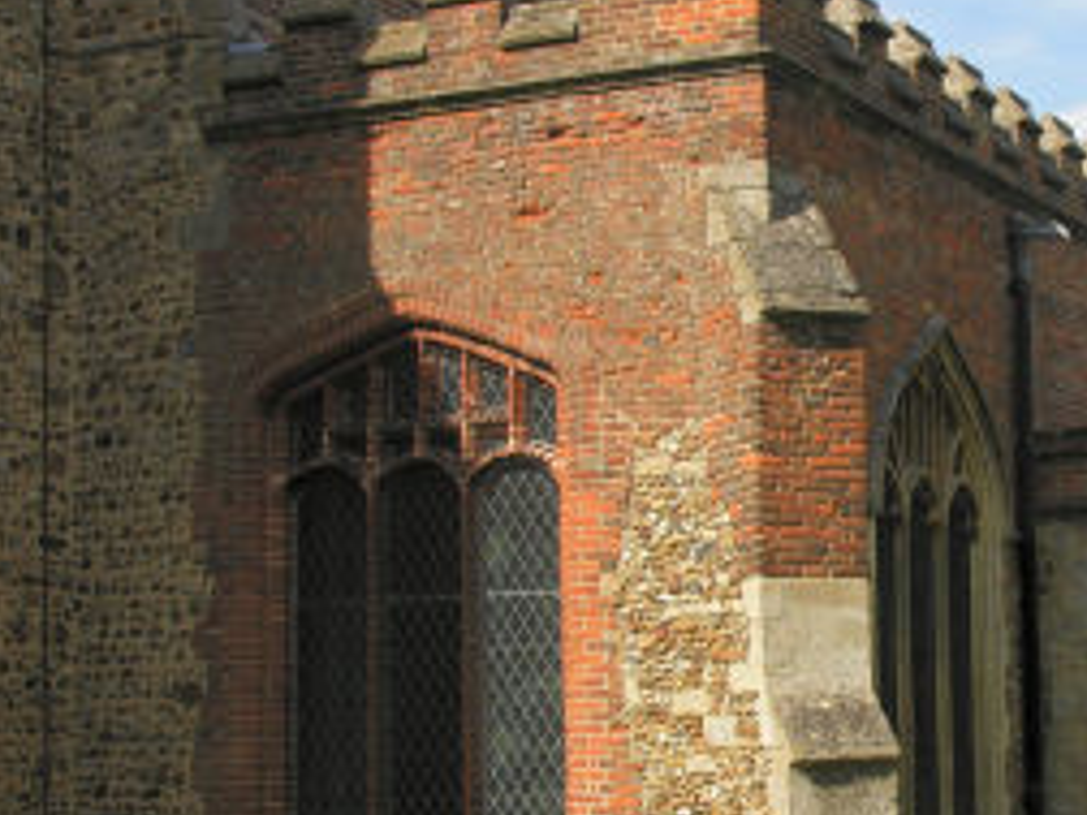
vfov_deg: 17.5
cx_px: 945
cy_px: 545
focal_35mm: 84
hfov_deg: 22.8
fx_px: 2638
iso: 50
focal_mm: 11.8
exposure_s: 1/180
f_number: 5.3
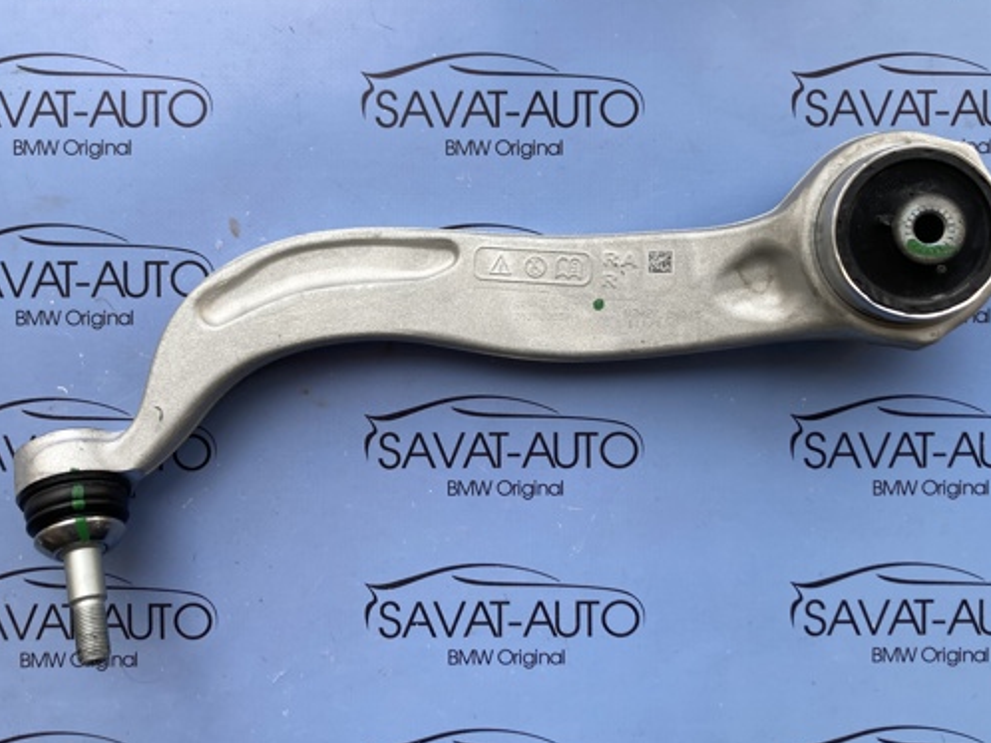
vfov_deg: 39.6
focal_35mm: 36
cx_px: 488
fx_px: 1030
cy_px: 336
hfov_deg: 51.4
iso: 20
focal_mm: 3.99
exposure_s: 1/245
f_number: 1.8
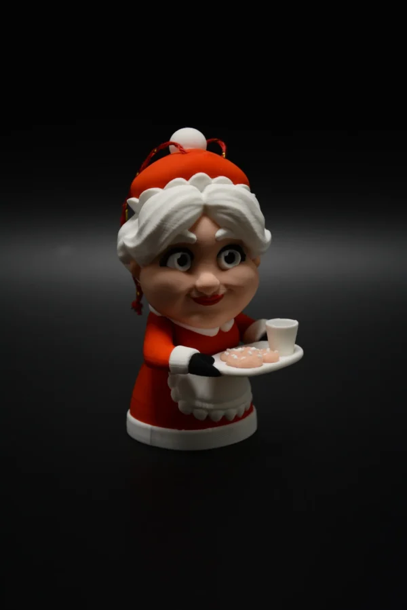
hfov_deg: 14.7
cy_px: 305
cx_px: 204
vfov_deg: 21.9
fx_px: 1575
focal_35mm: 93
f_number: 5.3
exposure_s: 1/60
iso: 500
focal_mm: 62
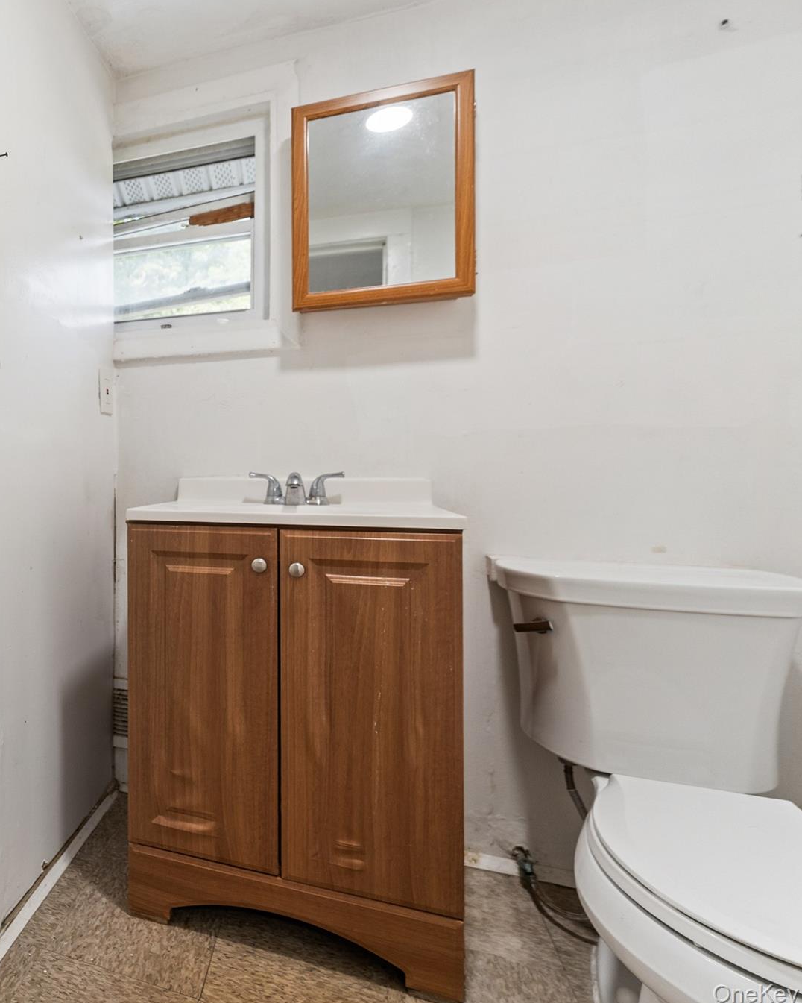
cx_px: 101
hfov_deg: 59.4
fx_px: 593
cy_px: 502
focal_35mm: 20
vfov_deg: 80.4
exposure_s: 1/100
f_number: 3.5
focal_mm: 14
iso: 1250
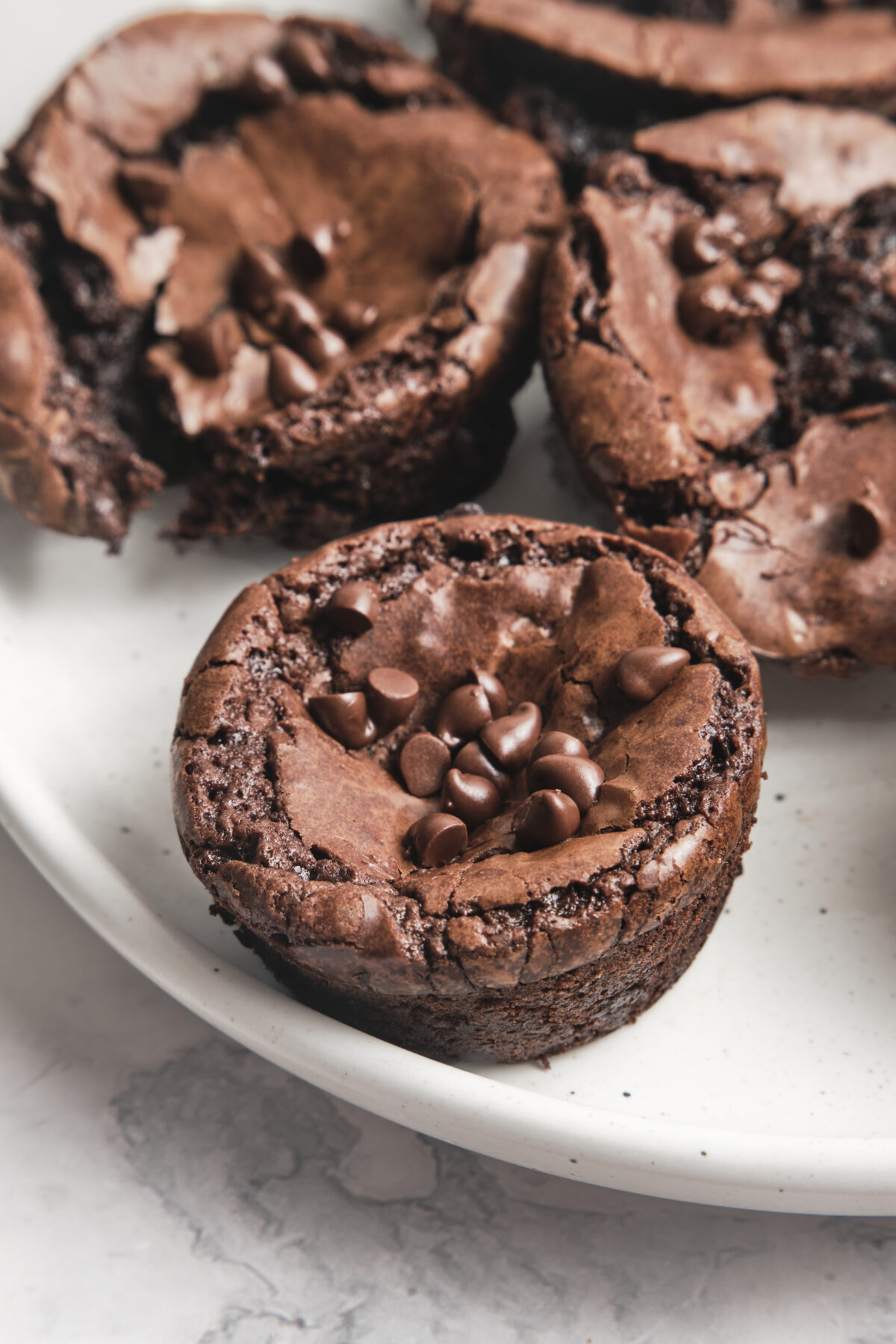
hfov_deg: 13.0
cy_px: 672
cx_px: 448
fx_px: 3920
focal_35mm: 105
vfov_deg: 19.5
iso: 200
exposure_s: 1/250
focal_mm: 70
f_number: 8
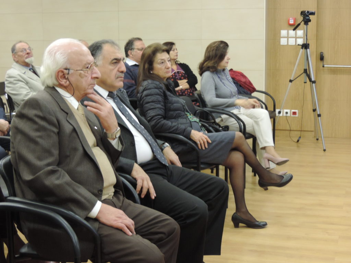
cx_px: 176
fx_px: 608
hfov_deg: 32.2
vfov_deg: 24.4
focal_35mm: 60
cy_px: 132
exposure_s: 1/15
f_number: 3.7
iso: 560
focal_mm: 10.7
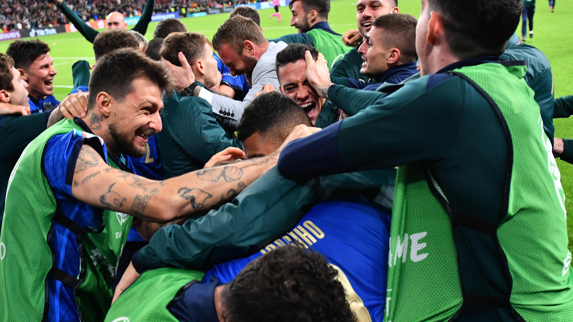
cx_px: 286
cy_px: 185
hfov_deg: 52.8
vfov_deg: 31.1
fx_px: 577
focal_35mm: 38
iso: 1600
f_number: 4.5
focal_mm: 24
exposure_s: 1/640
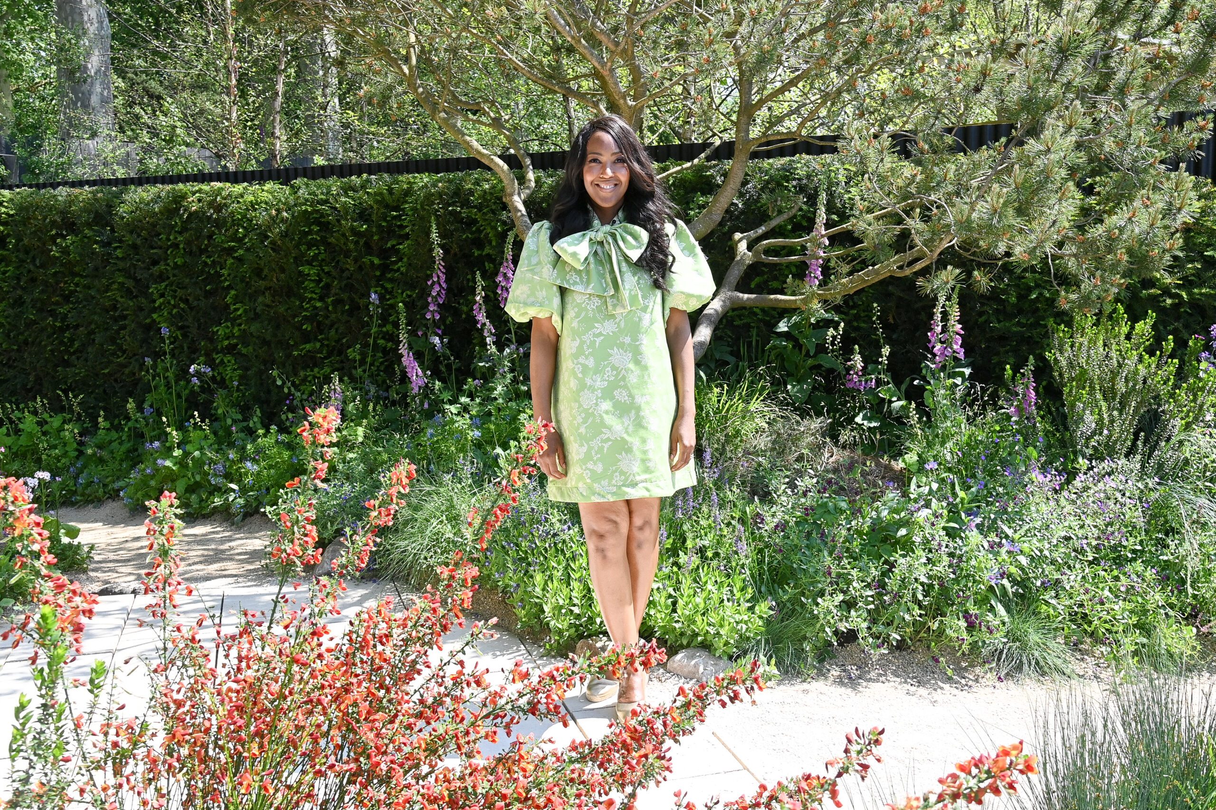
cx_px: 608
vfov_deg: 38.9
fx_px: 1148
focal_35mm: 34
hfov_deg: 55.8
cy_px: 405
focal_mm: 34
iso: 250
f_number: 8
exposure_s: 1/250
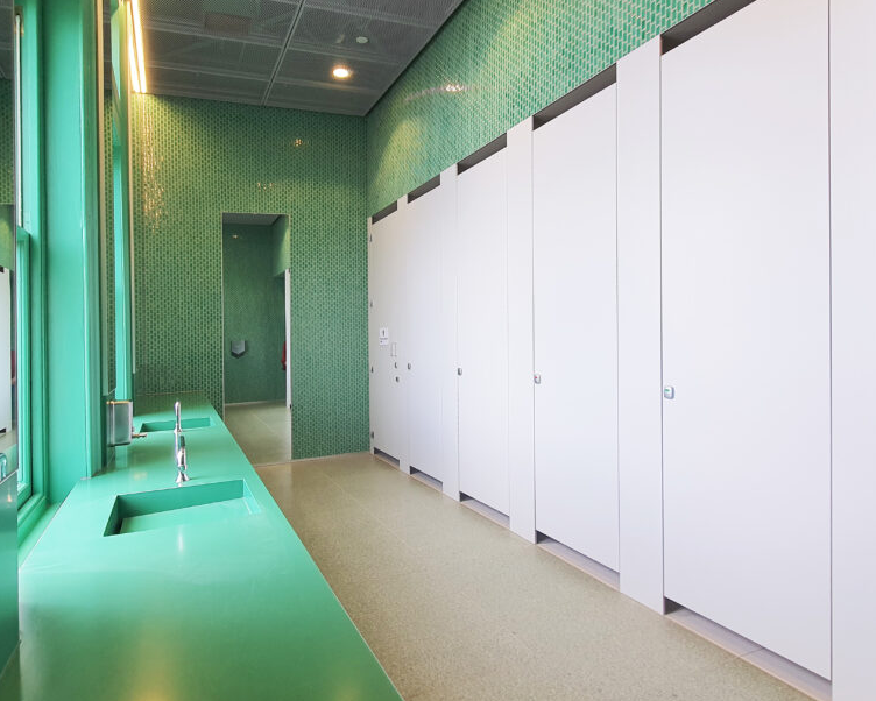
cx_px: 320
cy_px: 341
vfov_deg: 73.8
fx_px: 467
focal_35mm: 18
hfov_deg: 84.4
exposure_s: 1/50
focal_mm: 1.8
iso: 50
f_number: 2.2
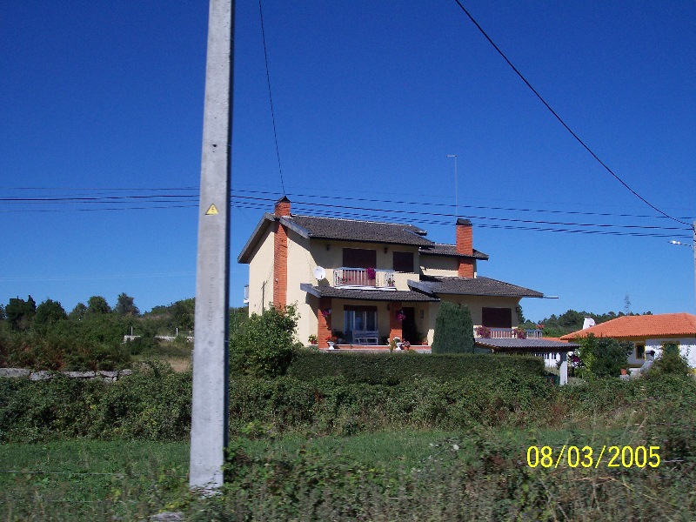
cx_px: 348
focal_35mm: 38
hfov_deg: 49.0
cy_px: 261
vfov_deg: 37.7
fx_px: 764
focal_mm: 8
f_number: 4.8
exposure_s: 1/1000
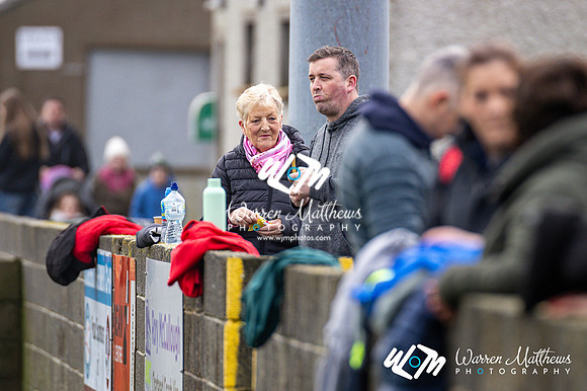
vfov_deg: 3.1
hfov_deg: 4.6
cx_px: 294
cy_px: 196
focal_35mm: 450
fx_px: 7333
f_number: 2.8
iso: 640
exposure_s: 1/1600
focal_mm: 300
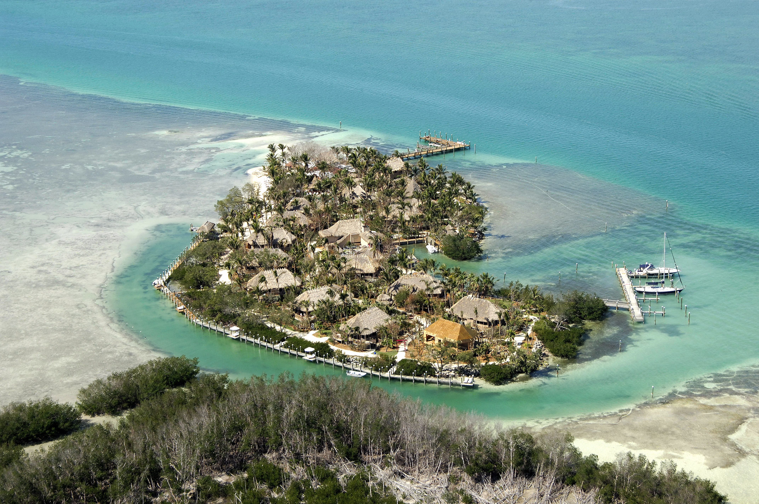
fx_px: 1421
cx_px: 380
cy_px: 252
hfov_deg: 29.9
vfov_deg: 20.1
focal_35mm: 68
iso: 400
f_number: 7.1
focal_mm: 45
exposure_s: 1/1000
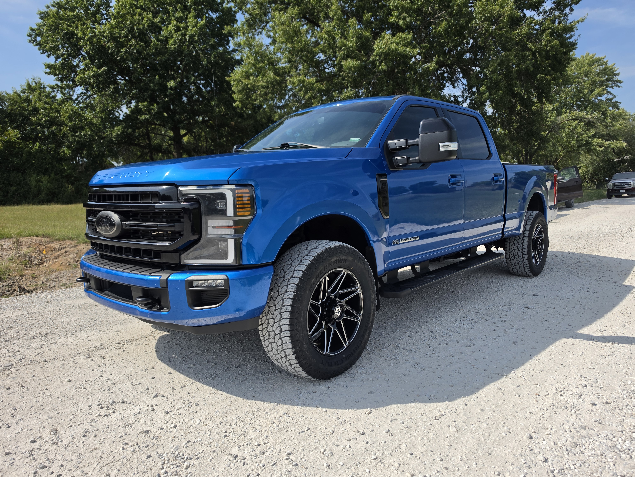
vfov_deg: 58.9
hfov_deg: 73.9
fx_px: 422
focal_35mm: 23
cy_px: 238
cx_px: 318
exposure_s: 1/7622
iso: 64
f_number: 1.4
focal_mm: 6.5
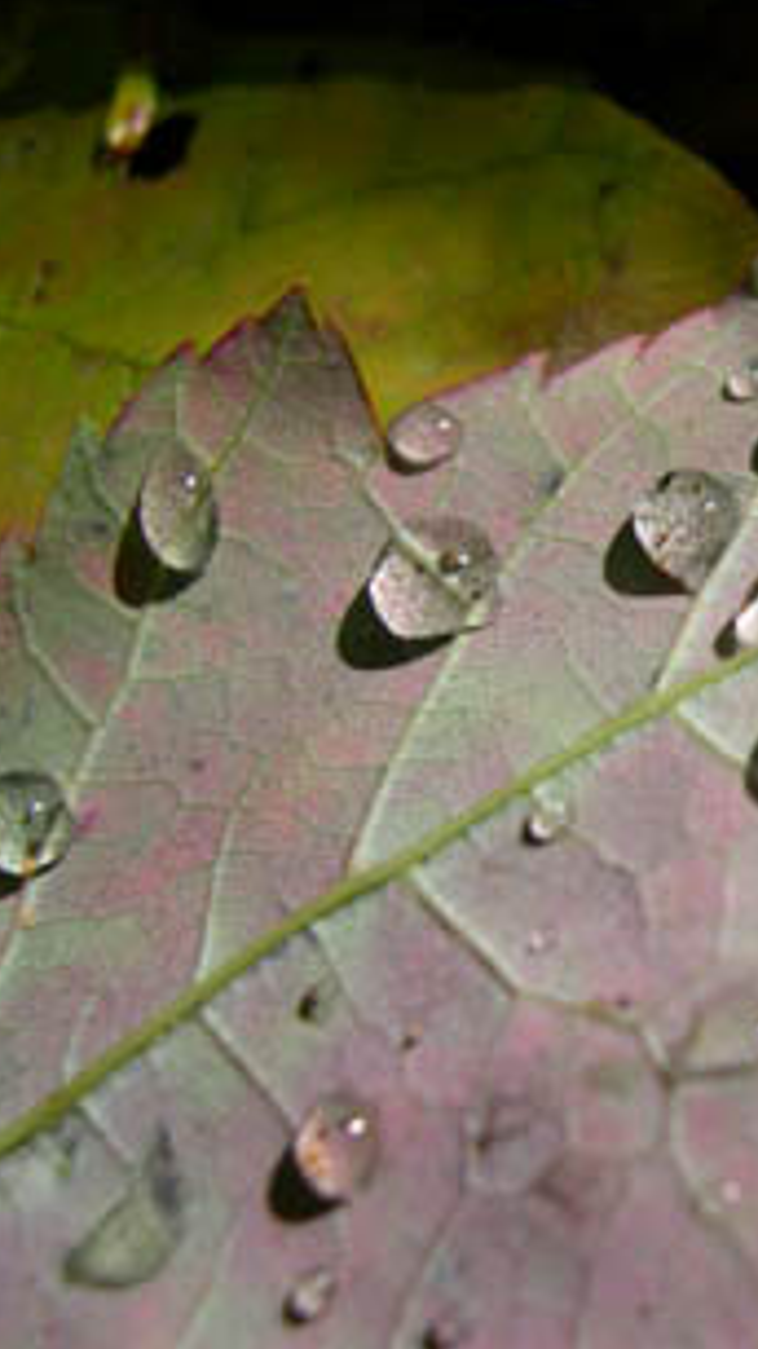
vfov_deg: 34.3
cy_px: 617
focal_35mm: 61
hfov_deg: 18.8
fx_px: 2181
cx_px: 886
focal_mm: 8
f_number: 2.8
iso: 100
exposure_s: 1/169
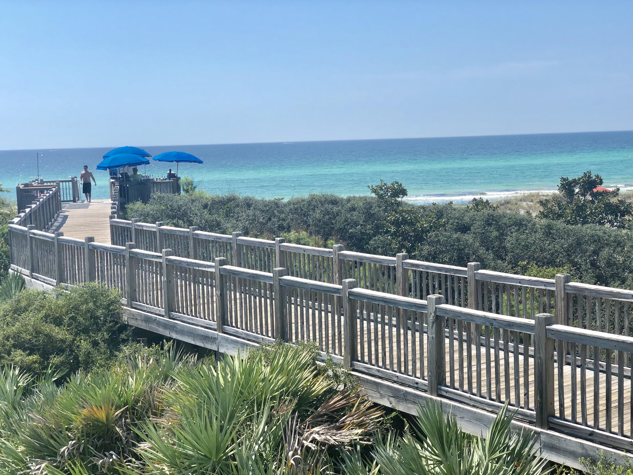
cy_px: 238
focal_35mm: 52
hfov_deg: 36.8
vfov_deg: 28.0
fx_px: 951
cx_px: 316
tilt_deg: -5.1
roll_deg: +2.4
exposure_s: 1/1263
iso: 16
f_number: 2.4
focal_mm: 6
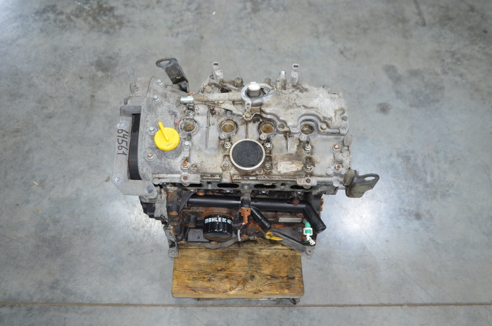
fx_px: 450
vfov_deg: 39.8
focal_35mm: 33
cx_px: 246
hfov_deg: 57.3
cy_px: 163
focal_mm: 22
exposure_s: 1/60
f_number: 3.8
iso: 560
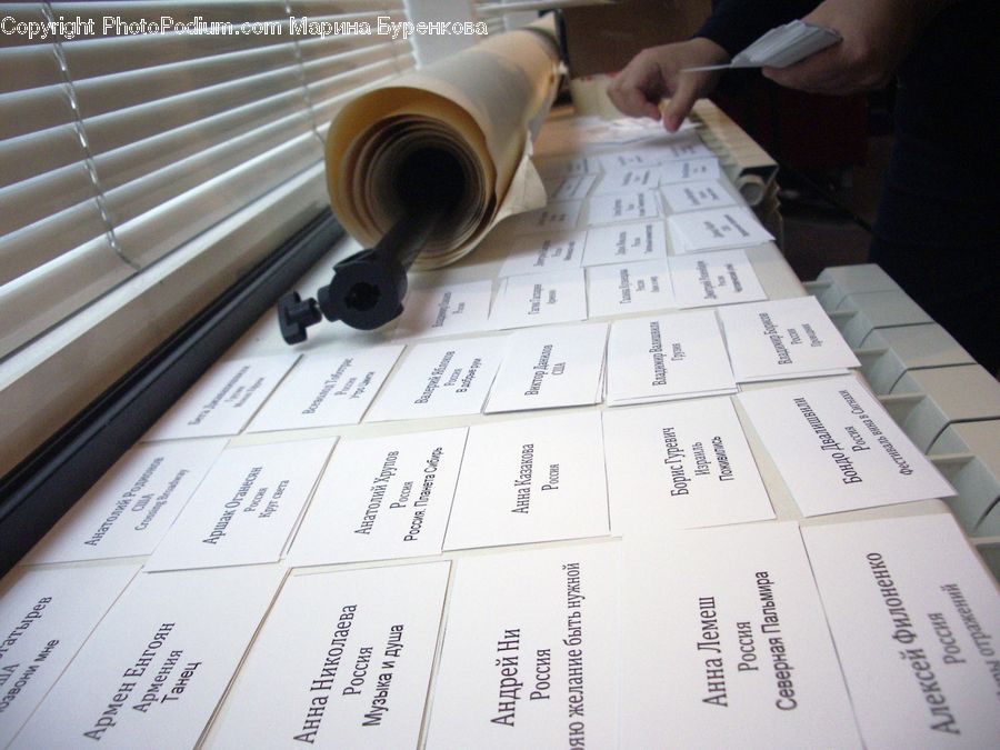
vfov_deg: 40.7
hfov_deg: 52.6
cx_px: 500
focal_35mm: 35
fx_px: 1011
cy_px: 375
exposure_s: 1/60
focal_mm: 5.8
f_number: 2.6
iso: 160
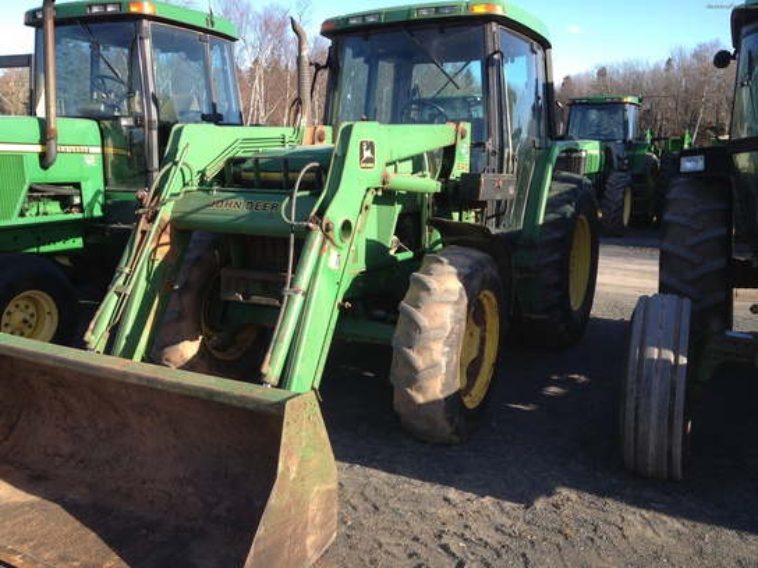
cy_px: 284
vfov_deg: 40.7
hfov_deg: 52.6
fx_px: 766
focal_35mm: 35
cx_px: 379
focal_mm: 4.28
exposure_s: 1/642
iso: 50
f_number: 2.4
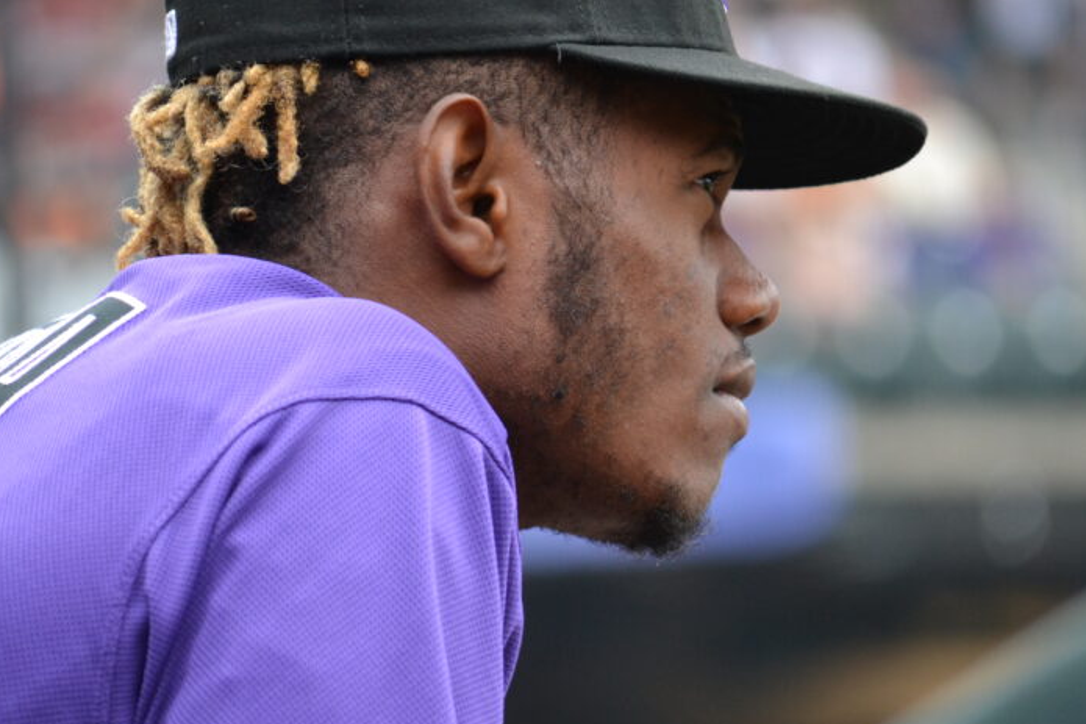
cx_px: 531
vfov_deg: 3.5
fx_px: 12003
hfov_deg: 5.2
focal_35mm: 398
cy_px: 343
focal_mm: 180
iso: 800
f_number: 5.6
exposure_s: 1/160
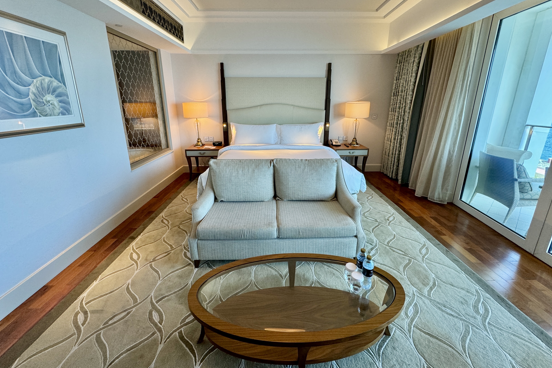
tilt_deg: -16.4
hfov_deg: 100.4
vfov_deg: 77.1
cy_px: 164
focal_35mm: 15
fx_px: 230
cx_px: 276
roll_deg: -0.1
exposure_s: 1/100
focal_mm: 2.22
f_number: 2.2
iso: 160
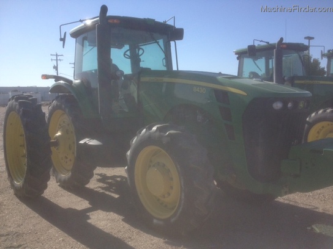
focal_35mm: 35
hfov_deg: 52.6
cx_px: 166
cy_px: 124
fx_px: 337
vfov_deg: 40.7
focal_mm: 4.28
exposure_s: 1/1905
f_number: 2.4
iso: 64
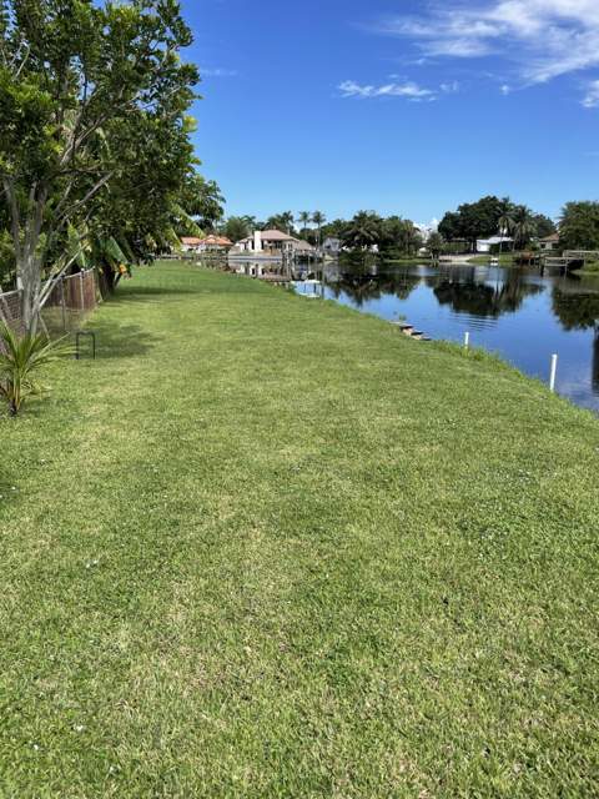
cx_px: 300
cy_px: 400
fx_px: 600
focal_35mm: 26
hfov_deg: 53.1
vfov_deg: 67.3
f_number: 1.6
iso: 32
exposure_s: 1/2618
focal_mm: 4.2
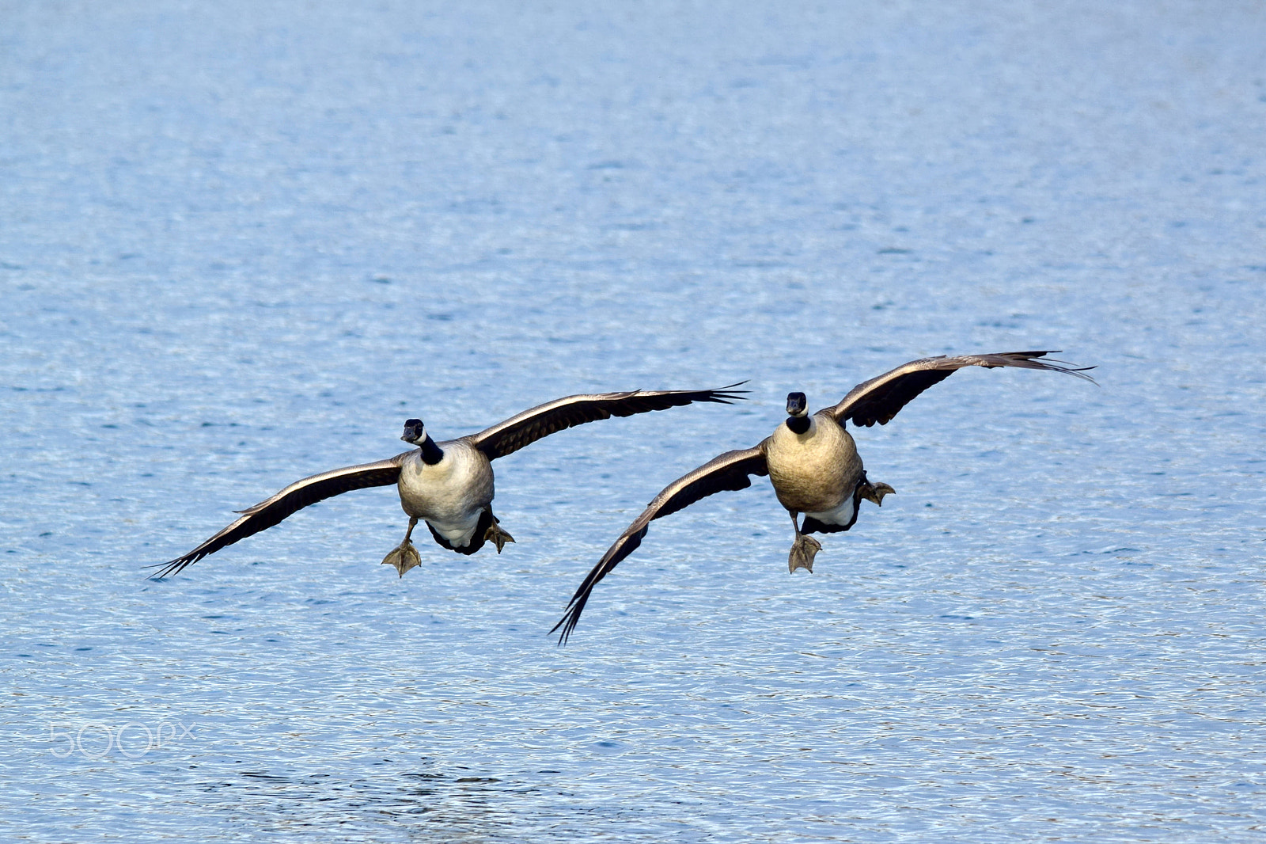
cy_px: 422
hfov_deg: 4.6
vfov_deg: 3.1
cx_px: 633
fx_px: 15821
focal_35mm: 450
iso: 125
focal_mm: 300
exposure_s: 1/500
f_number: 6
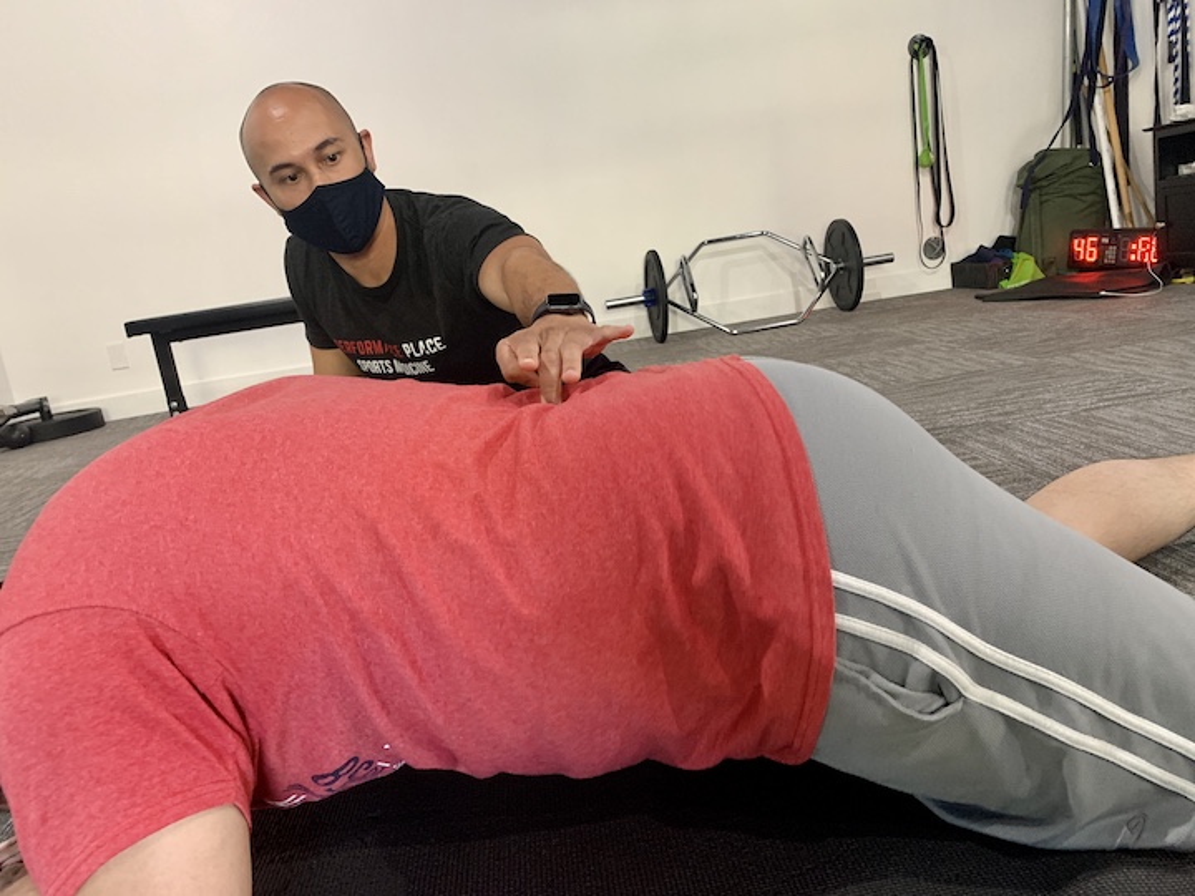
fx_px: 898
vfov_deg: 53.1
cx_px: 598
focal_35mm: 26
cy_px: 448
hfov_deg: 67.3
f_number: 1.8
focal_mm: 4.25
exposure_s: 1/40
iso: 320
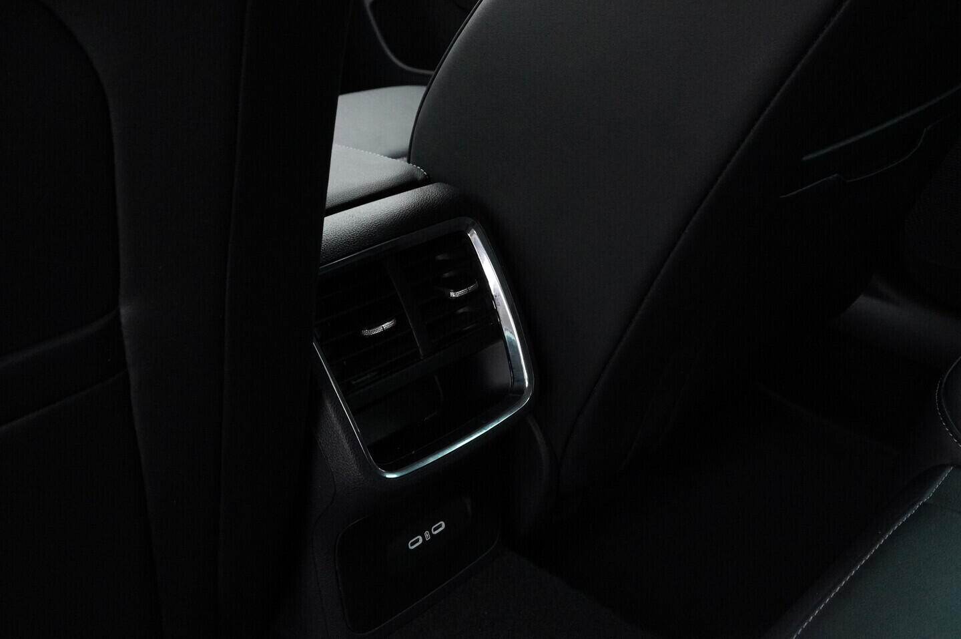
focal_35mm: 36
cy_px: 320
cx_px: 480
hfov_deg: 53.2
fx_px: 960
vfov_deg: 36.8
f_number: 9
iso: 6400
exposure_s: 1/100
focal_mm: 24
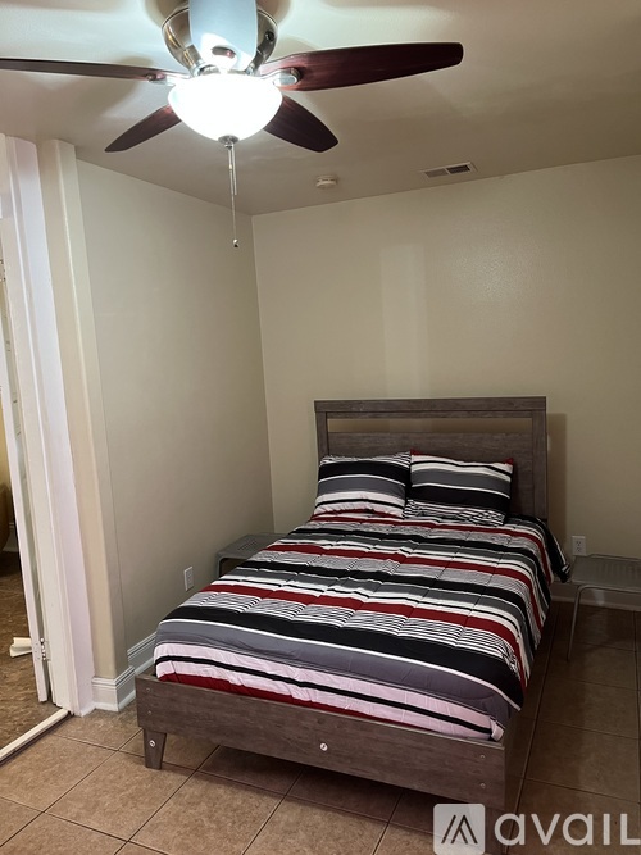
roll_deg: +2.8
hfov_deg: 53.0
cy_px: 428
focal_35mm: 26
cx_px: 320
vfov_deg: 67.3
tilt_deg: -7.2
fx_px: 642
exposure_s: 1/40
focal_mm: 5.1
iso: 400
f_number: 1.6
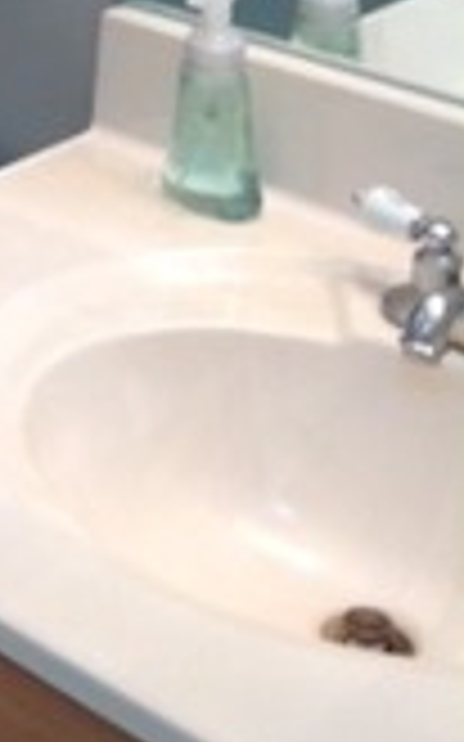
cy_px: -139
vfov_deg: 18.3
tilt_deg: -15.6
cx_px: -327
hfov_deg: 11.4
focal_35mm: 108
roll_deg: +1.1
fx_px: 2187
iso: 64
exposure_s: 1/30
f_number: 2.4
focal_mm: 4.28
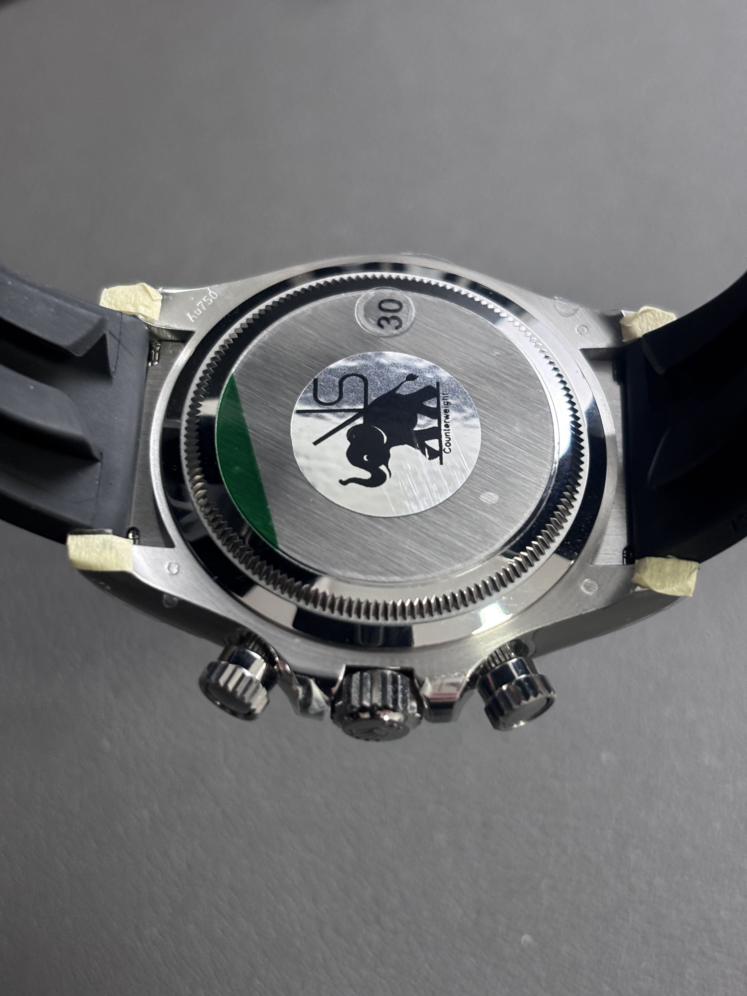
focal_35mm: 52
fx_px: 1496
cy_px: 498
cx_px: 374
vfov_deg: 36.8
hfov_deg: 28.0
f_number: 1.6
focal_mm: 5.96
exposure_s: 1/60
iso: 80
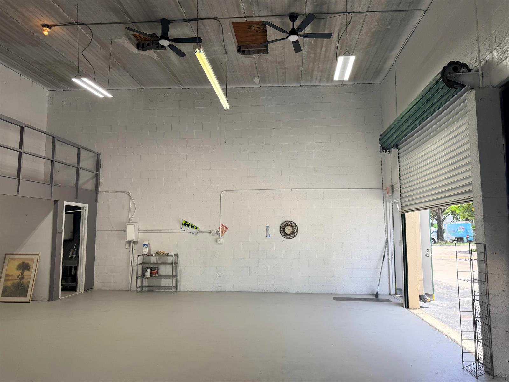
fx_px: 353
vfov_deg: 56.8
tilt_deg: +4.8
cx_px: 254
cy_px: 191
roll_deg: +0.4
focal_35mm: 24
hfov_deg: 71.6
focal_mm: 6.76
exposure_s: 1/654
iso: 100
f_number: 1.78
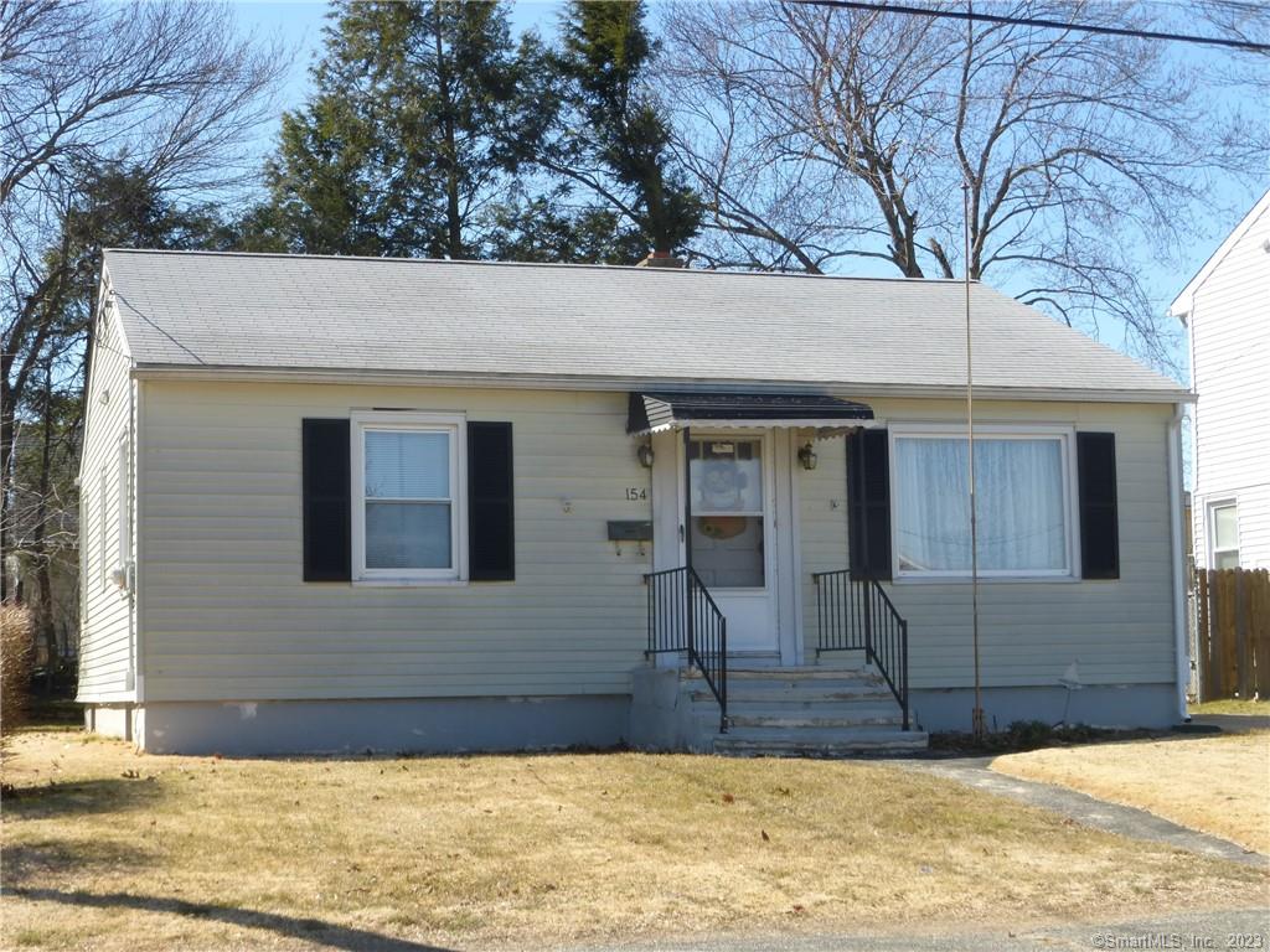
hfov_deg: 31.7
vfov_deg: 24.0
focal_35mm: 61
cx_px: 635
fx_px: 2238
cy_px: 476
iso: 100
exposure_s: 1/400
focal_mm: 10.3
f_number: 4.7
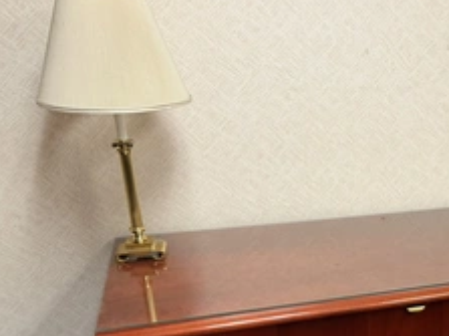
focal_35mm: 43
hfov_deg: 41.1
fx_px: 557
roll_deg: -2.0
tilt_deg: -23.1
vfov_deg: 32.8
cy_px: 260
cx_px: 387
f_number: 1.78
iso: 400
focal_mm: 6.76
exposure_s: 1/60
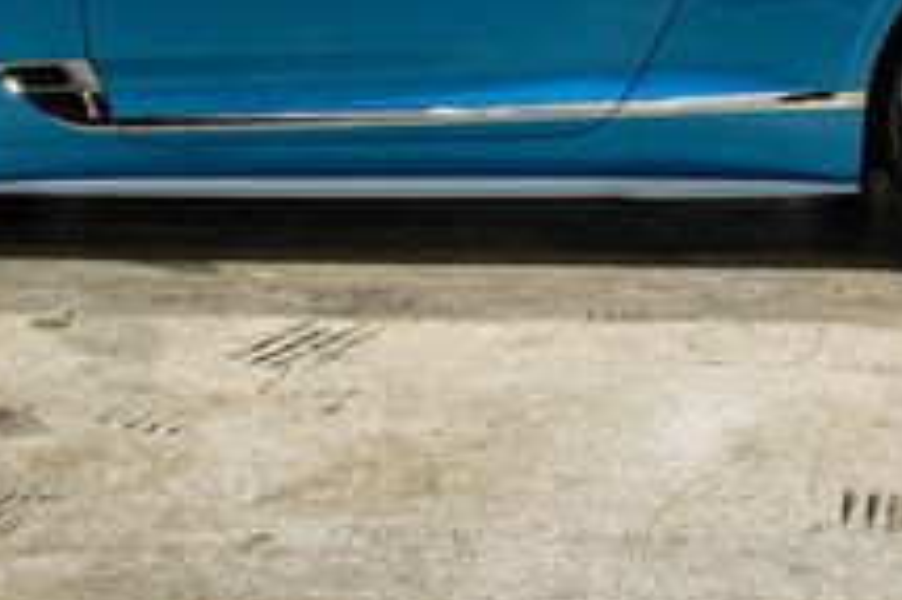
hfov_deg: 19.5
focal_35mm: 105
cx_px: 420
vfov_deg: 12.7
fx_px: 2629
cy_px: -118
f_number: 5
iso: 1600
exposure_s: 1/30
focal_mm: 34
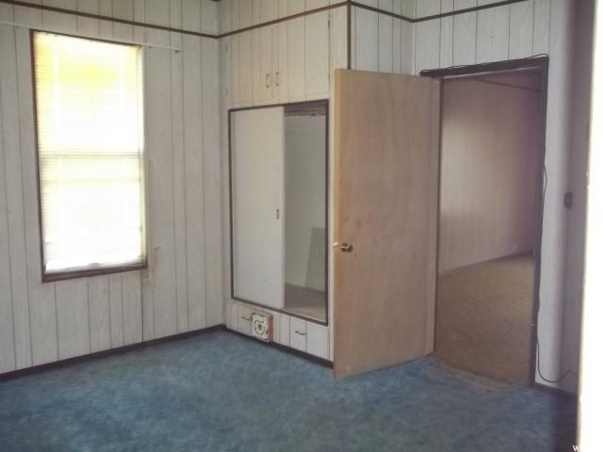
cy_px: 226
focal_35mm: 32
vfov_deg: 44.2
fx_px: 557
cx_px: 302
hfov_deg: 56.8
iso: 250
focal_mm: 5.7
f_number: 2.9
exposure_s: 1/30
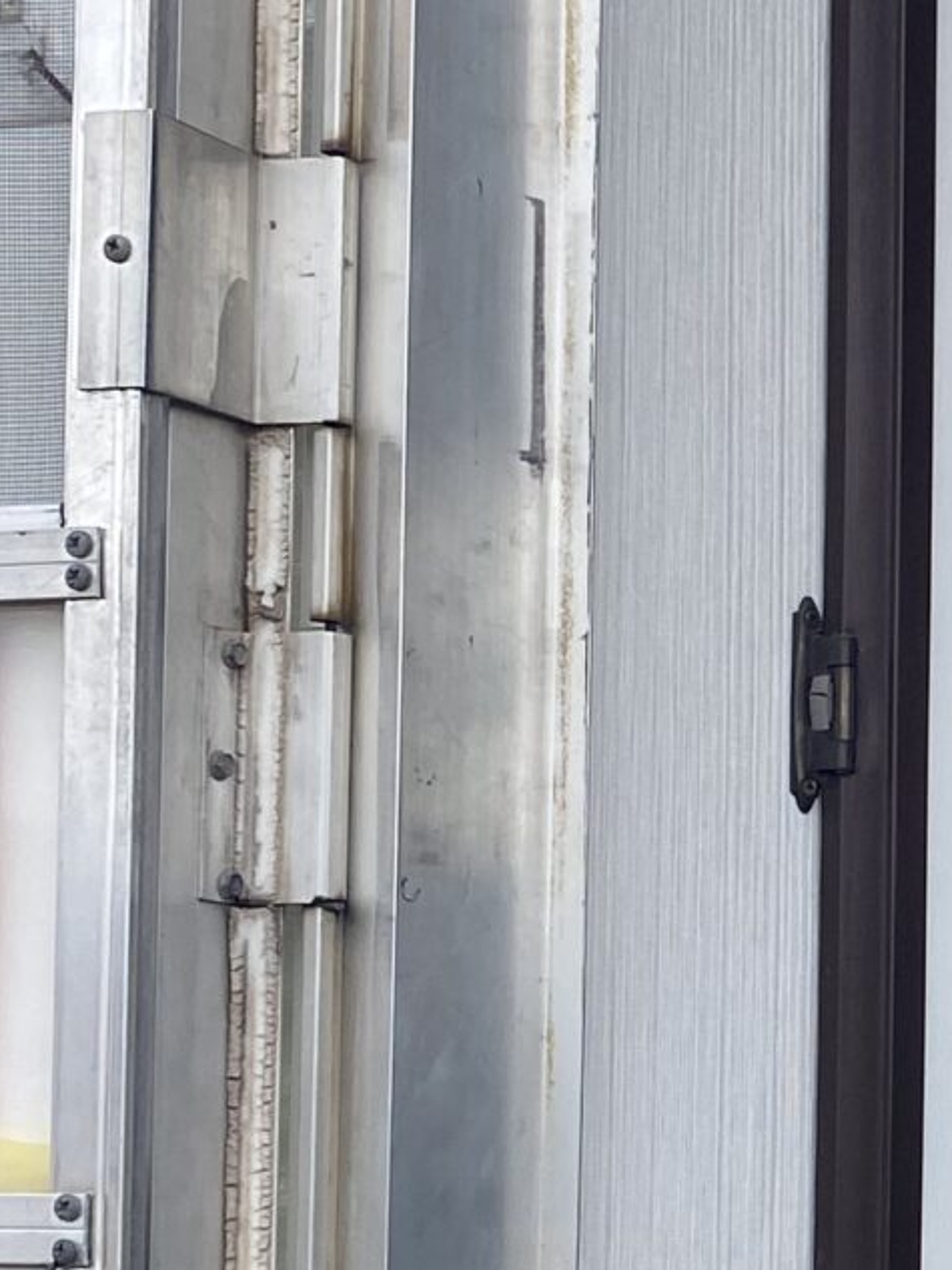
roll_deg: +0.2
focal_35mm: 105
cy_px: 1020
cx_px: 1565
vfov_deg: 18.6
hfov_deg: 13.1
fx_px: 3853
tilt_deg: +1.9
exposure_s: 1/1193
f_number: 1.8
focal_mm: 4.25
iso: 32
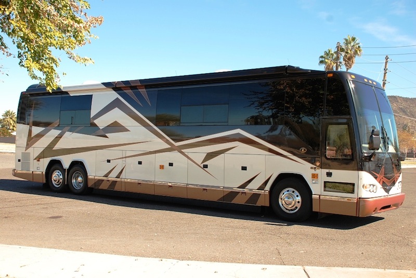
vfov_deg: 32.0
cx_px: 208
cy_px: 139
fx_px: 486
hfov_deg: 46.4
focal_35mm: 42
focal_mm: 28
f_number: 5.6
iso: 100
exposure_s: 1/125
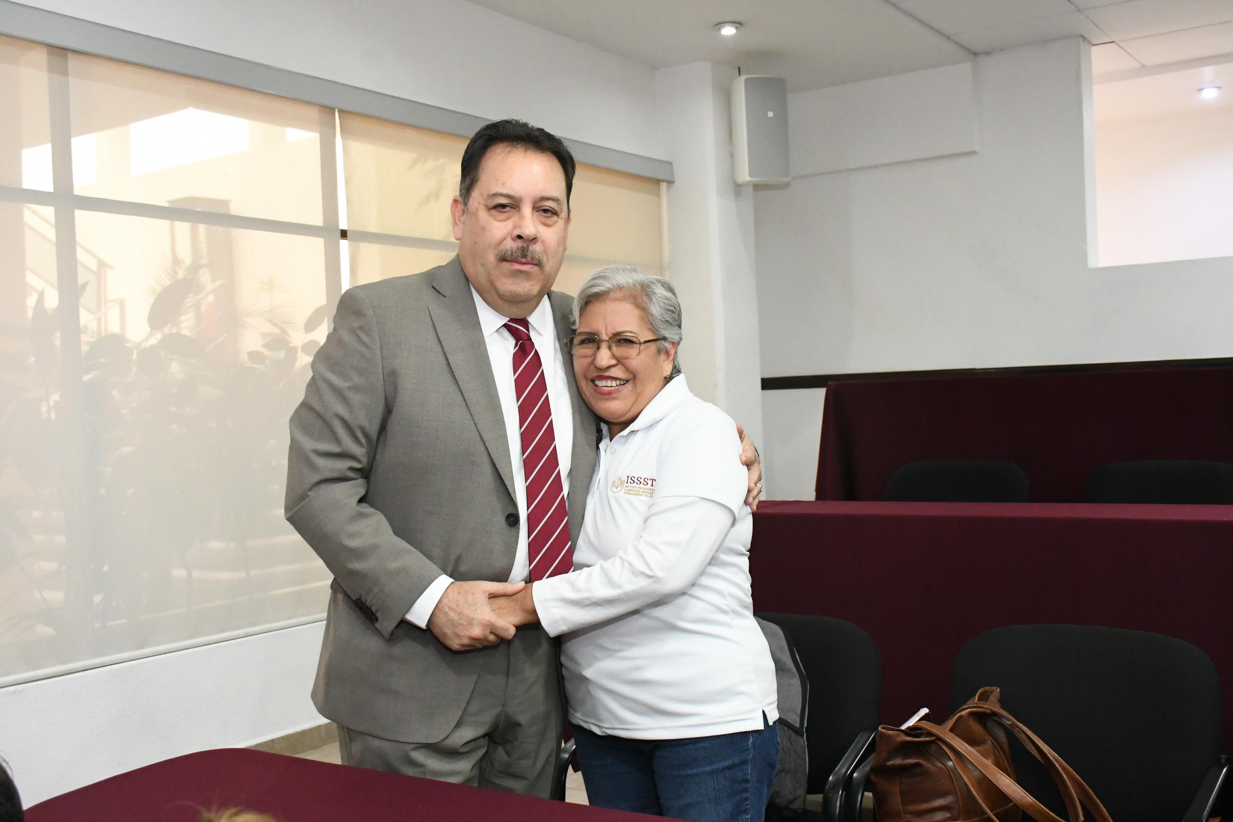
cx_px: 616
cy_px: 411
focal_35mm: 36
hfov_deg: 53.1
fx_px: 1233
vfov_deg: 36.9
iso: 6400
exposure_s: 1/100
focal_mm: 24
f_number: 5.6
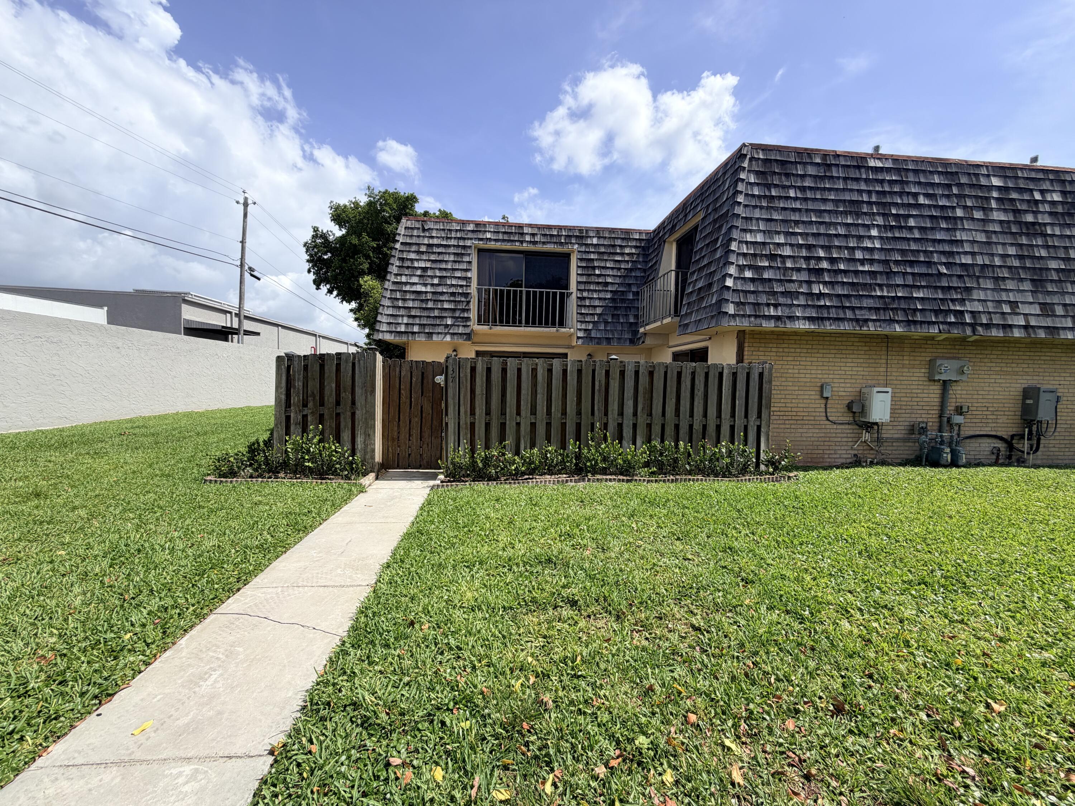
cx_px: 538
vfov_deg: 85.7
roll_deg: -0.8
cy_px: 403
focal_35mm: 14
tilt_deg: -2.9
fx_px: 435
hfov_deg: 102.1
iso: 20
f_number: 2.2
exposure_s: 1/888
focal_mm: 2.22
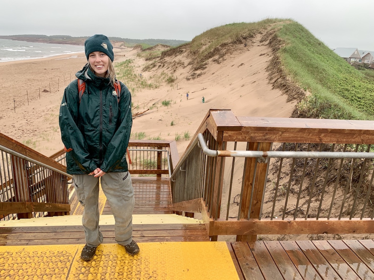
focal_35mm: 26
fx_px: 281
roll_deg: -4.2
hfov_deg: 67.3
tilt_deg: -15.4
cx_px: 187
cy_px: 140
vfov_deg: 53.1
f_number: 1.8
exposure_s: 1/270
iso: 25
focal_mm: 4.25
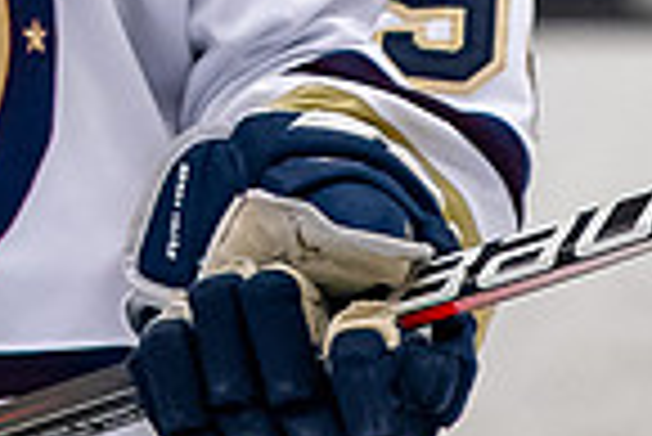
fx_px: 33176
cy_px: -713
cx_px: -306
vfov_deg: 0.8
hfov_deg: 1.1
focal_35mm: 1830
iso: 2500
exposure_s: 1/800
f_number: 3.2
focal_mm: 200
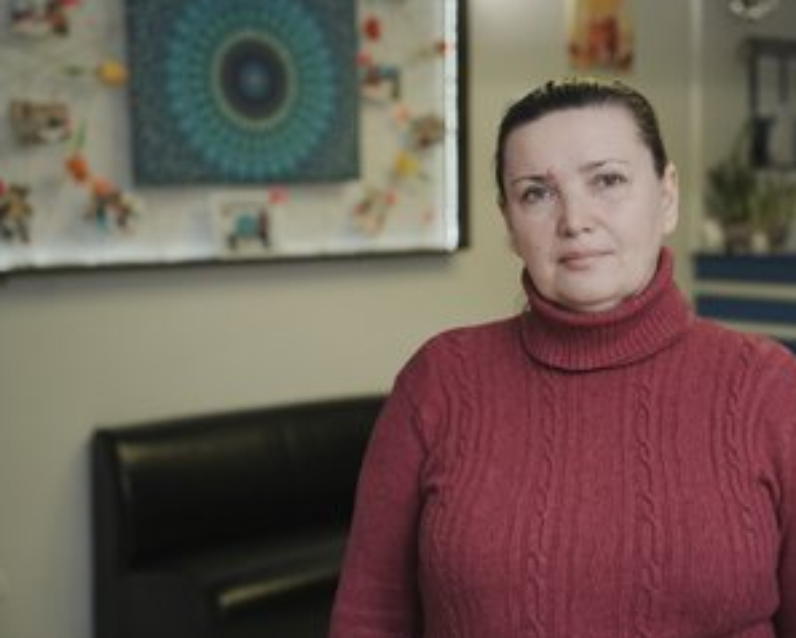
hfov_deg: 35.1
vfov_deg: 28.6
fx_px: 1249
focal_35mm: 53
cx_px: 504
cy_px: 303
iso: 1600
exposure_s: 1/800
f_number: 2.8
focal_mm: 42
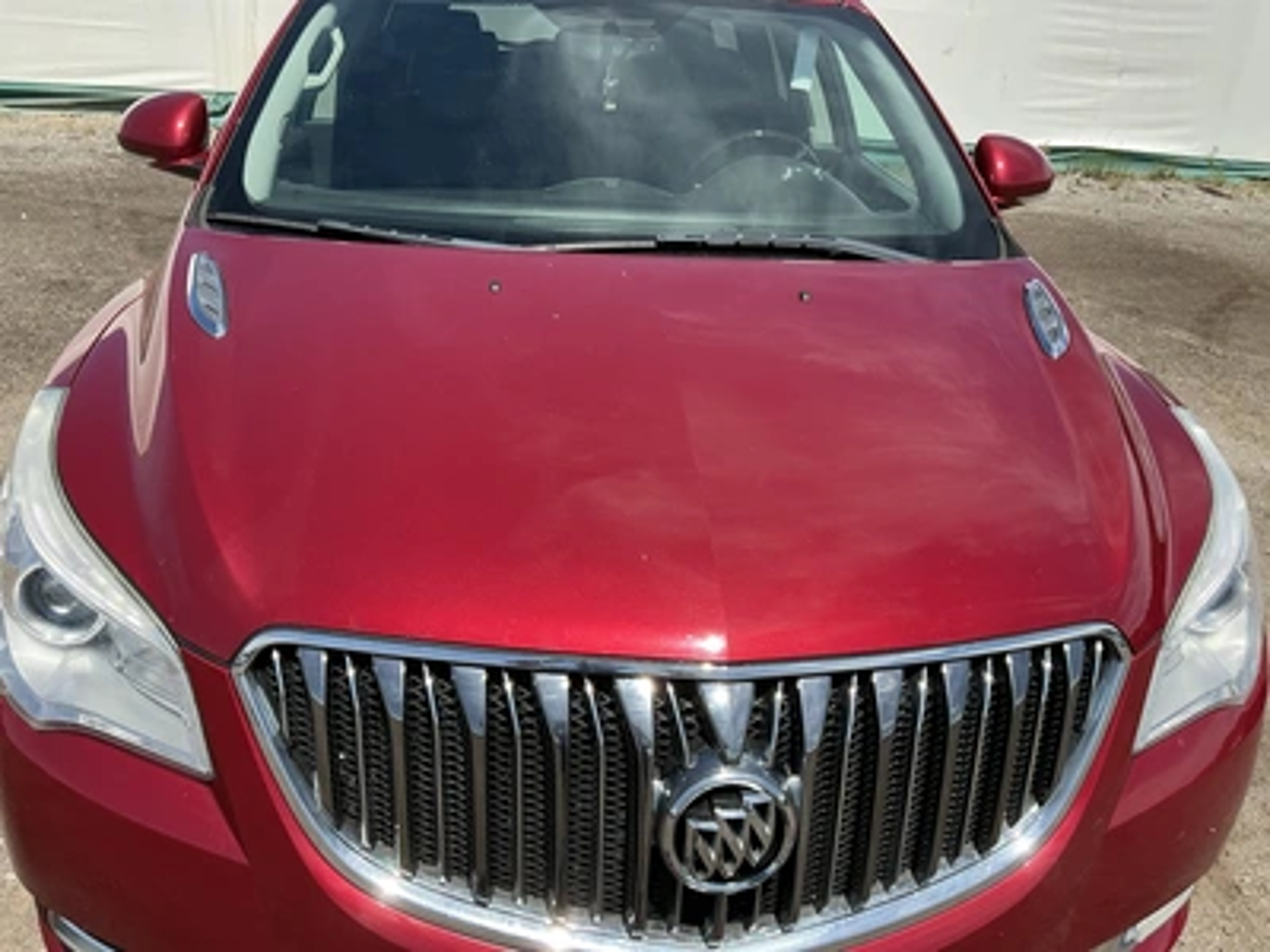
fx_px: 1027
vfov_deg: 49.7
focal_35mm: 28
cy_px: 476
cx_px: 635
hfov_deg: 63.4
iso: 25
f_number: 1.8
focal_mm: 3
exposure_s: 1/1076
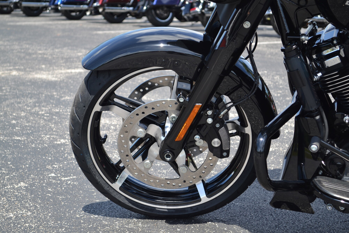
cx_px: 174
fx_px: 800
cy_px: 116
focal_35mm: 82
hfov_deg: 24.6
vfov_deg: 16.6
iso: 100
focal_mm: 55
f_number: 6.3
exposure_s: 1/160
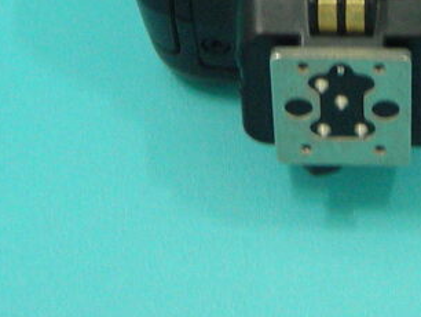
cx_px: 376
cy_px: -296
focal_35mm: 149
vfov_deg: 9.4
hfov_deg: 13.1
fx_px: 1814
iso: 200
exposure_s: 1/17.8
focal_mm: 6.3
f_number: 3.2
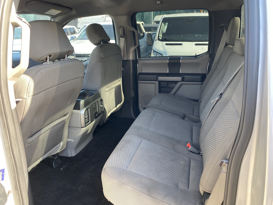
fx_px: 205
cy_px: 102
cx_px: 136
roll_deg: +0.2
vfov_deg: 53.1
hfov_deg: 67.3
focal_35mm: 26
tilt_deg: -18.6
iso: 80
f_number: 1.8
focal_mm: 4.25
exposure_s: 1/121
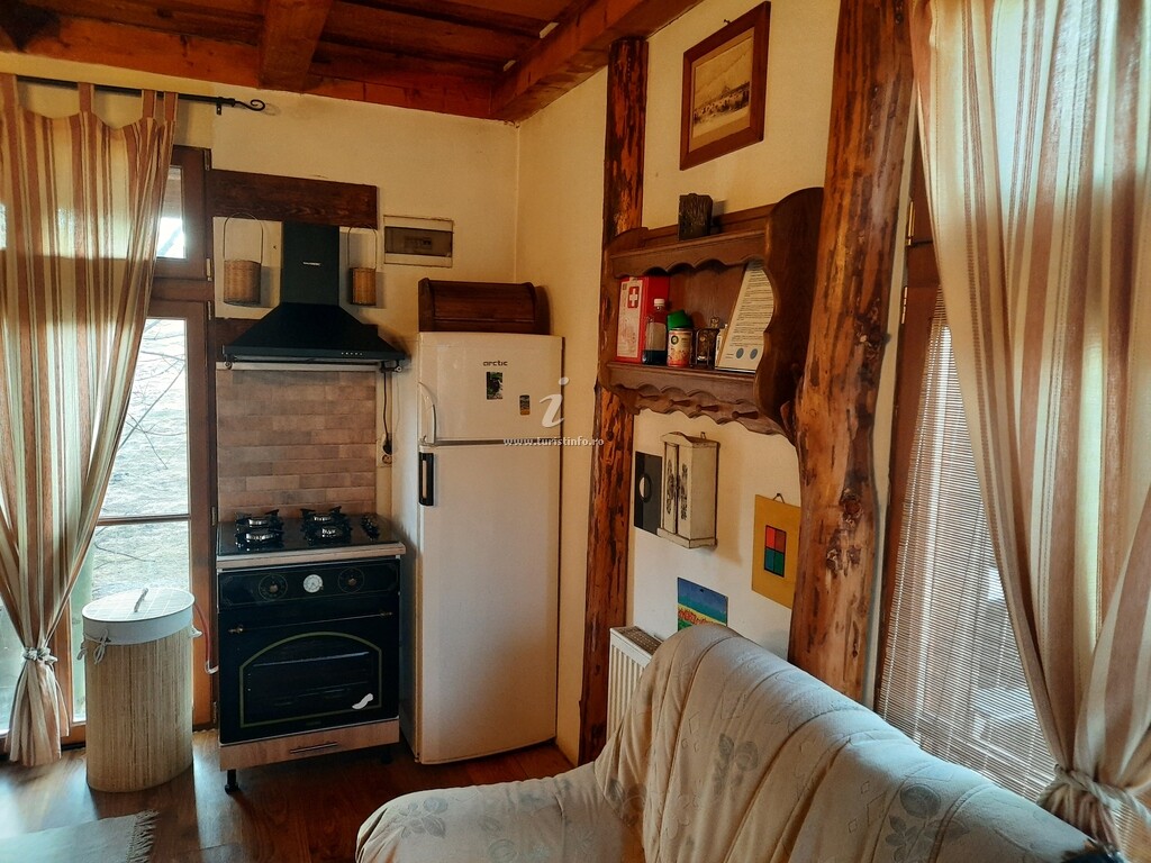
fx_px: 831
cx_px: 576
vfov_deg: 54.9
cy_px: 432
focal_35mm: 25
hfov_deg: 69.4
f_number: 2
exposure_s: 1/100
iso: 250
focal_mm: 4.6
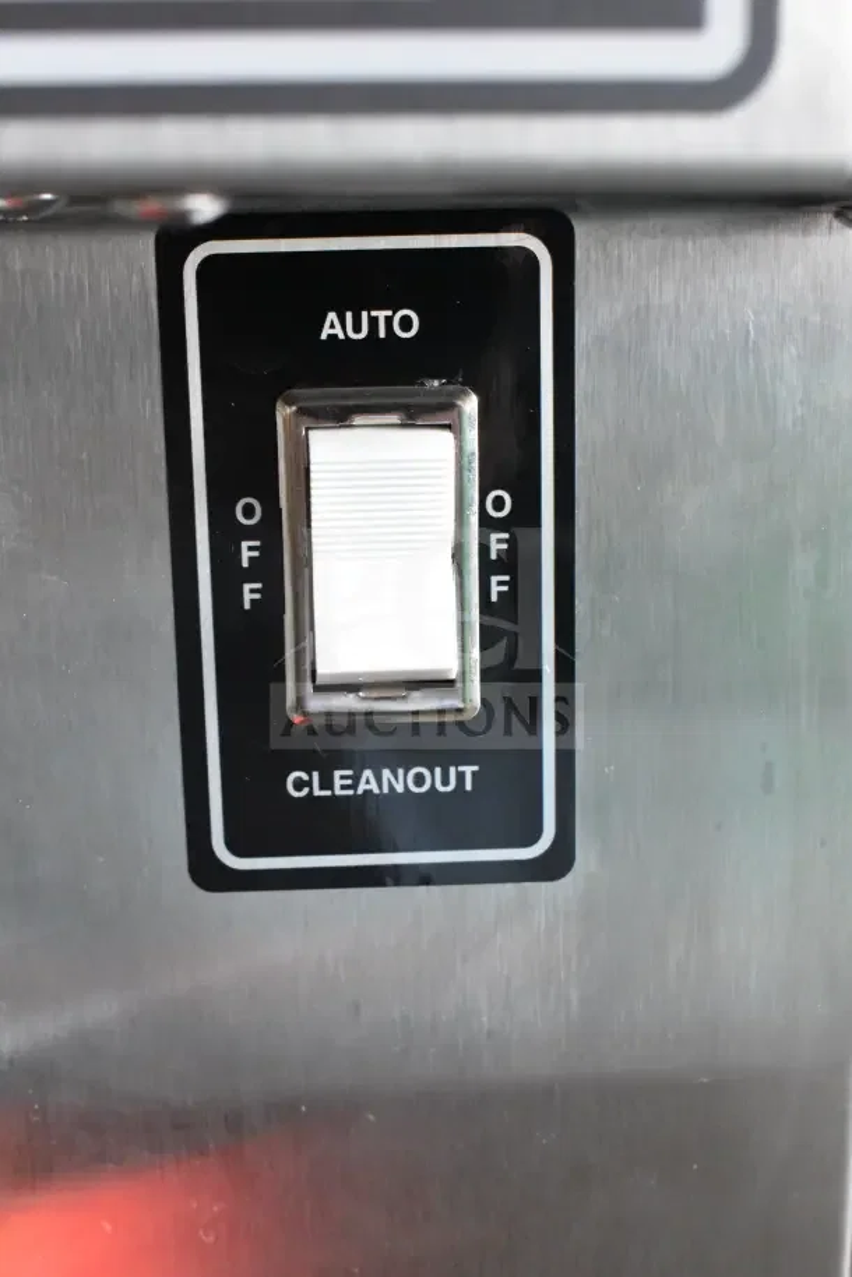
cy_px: 638
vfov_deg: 42.3
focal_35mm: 46
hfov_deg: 28.9
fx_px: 1651
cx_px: 426
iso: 6400
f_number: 7.1
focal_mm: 31
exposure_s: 1/200
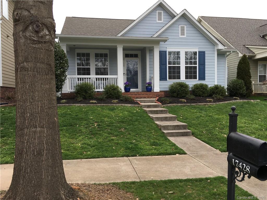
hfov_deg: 61.7
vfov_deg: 48.2
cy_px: 100
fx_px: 224
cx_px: 134
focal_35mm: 29
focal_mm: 4.15
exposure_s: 1/298
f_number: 2.2
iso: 25
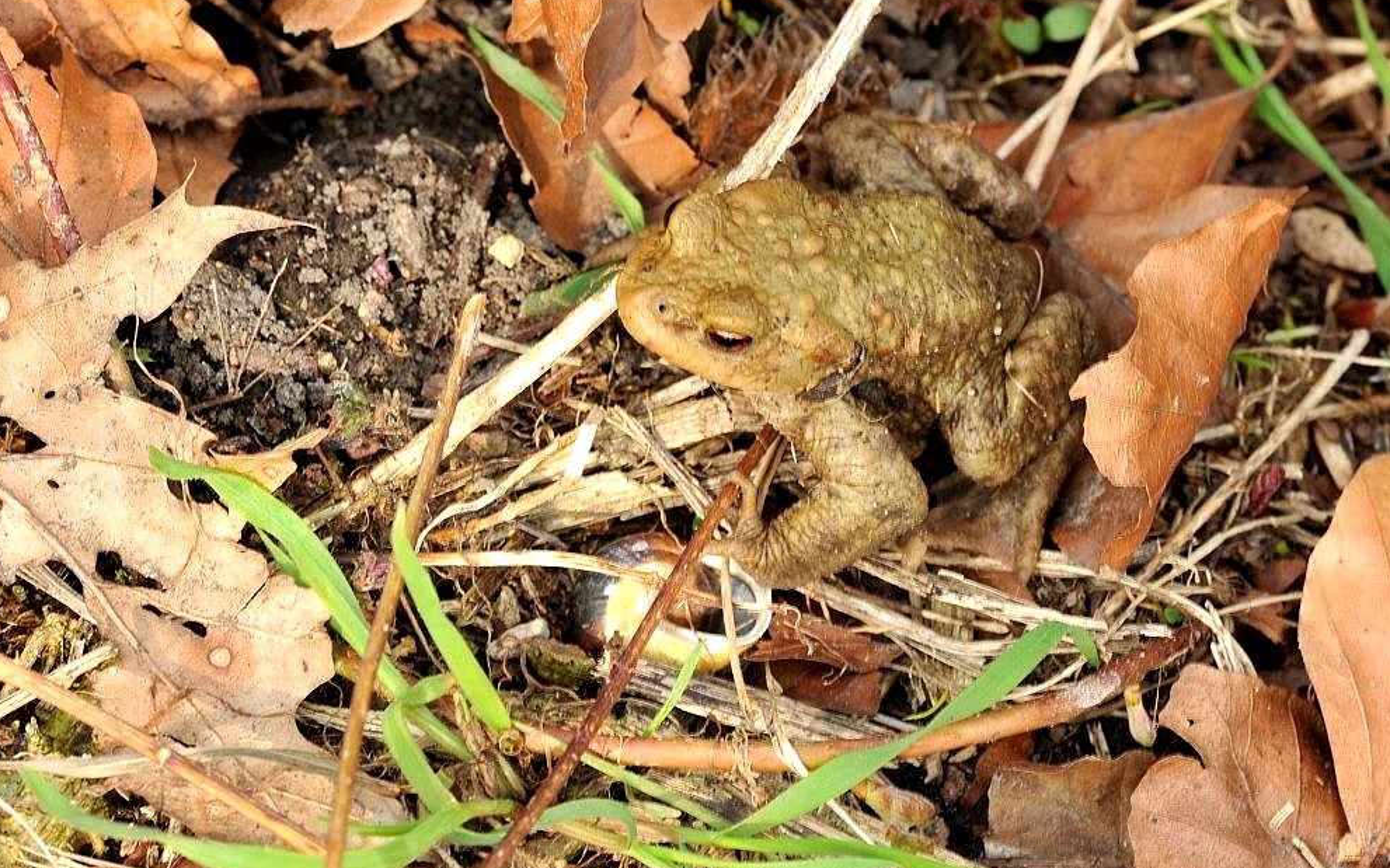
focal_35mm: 108
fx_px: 4091
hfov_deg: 19.3
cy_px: 425
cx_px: 693
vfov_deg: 12.1
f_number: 14
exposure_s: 1/40
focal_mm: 105
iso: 200
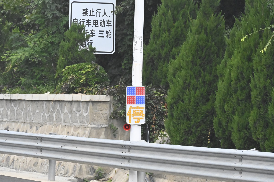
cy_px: 91
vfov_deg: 6.9
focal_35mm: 200
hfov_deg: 10.3
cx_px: 137
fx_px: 1521
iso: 32000
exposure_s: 1/2500
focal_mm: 200
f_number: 13
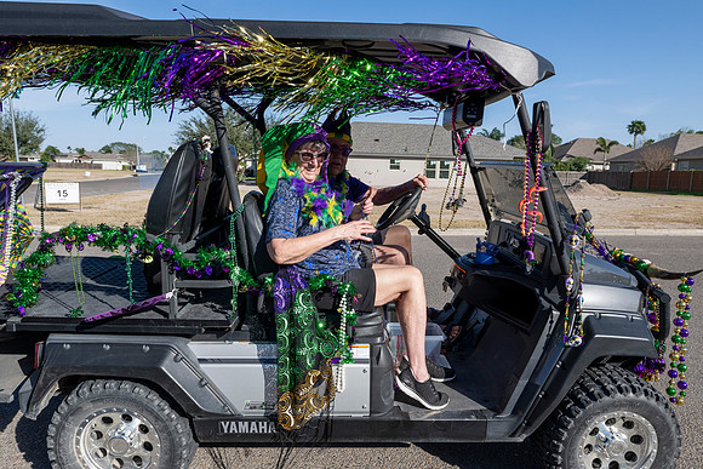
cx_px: 352
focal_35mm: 24
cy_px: 234
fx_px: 469
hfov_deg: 73.7
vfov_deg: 53.2
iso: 720
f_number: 10
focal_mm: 24
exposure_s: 1/1250
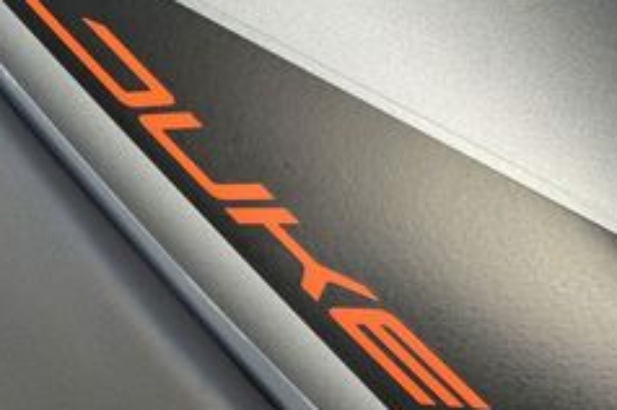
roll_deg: -1.7
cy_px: 236
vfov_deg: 16.2
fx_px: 1438
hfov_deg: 24.1
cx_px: 197
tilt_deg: -39.8
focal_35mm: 84
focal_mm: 6.76
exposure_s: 1/420
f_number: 1.78
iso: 64
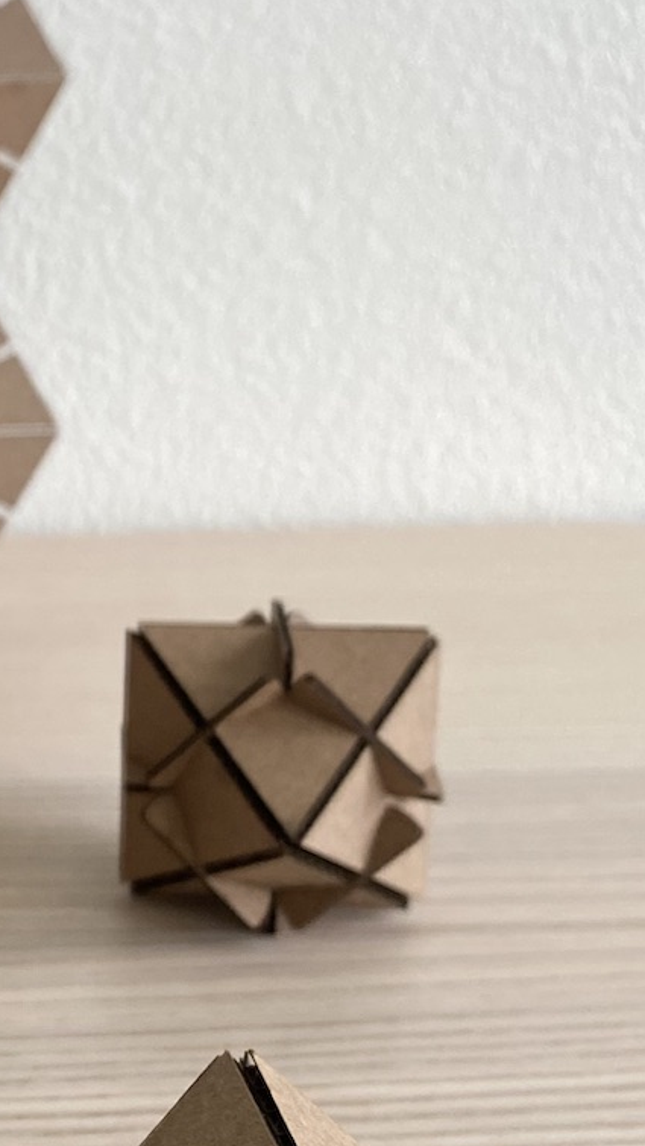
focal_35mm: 72
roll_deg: +0.3
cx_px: -395
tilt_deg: -19.2
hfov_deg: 15.2
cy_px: 697
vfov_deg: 29.3
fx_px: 2188
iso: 125
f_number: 1.8
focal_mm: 4.25
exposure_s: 1/115
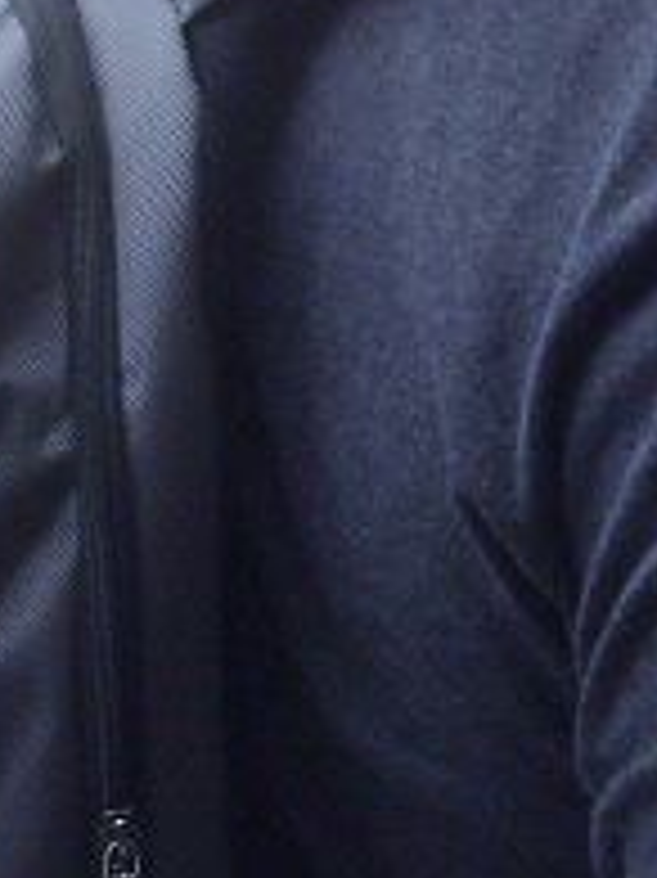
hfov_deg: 15.7
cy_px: 626
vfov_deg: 20.8
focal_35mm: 94
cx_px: 362
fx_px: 2381
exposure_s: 1/100
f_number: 6.3
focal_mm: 6.3
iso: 100
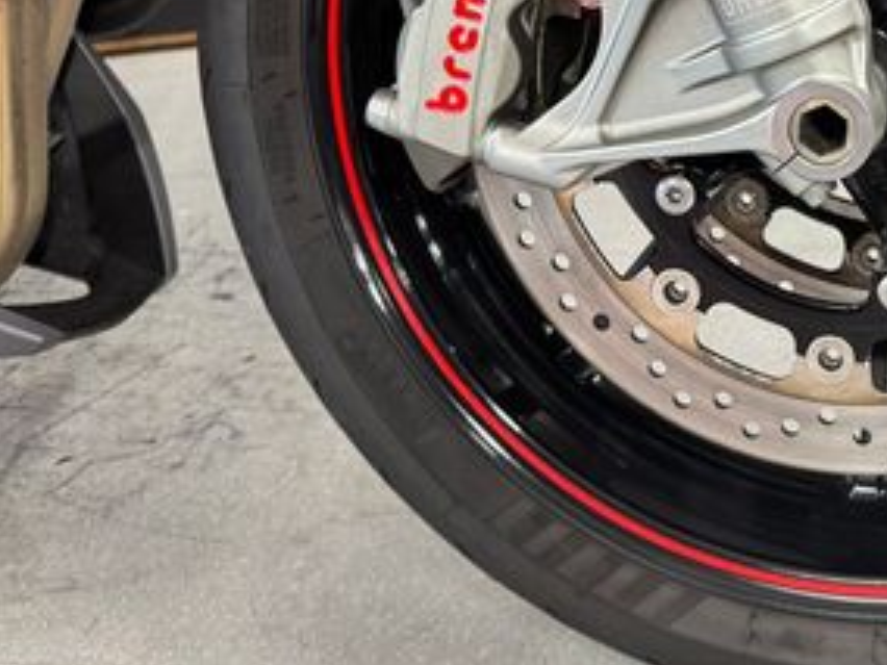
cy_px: -6
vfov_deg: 25.6
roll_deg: +2.2
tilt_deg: -21.8
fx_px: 1384
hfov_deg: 32.5
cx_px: 896
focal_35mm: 54
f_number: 1.78
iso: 320
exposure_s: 1/50
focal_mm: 6.76
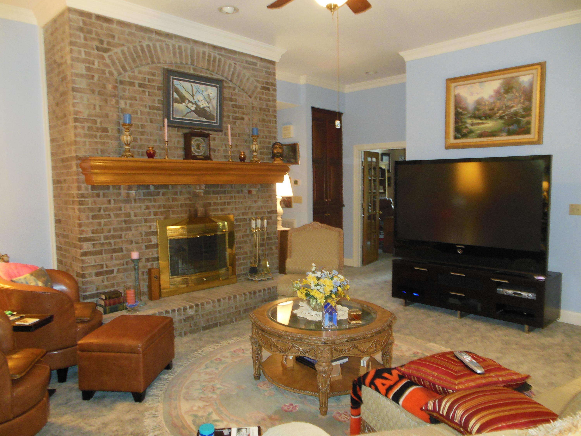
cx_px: 290
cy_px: 218
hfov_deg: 69.4
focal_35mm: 25
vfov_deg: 54.9
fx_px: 420
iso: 500
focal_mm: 4.5
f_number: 3.2
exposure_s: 1/25
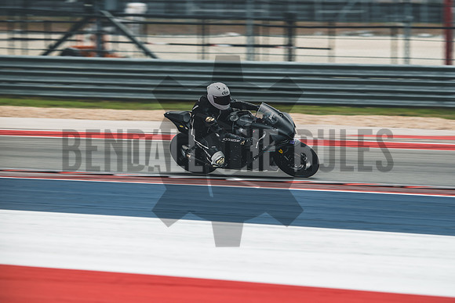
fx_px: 3792
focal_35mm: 300
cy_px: 152
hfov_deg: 6.9
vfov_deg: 4.6
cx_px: 228
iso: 160
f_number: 4
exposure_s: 1/320
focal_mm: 200
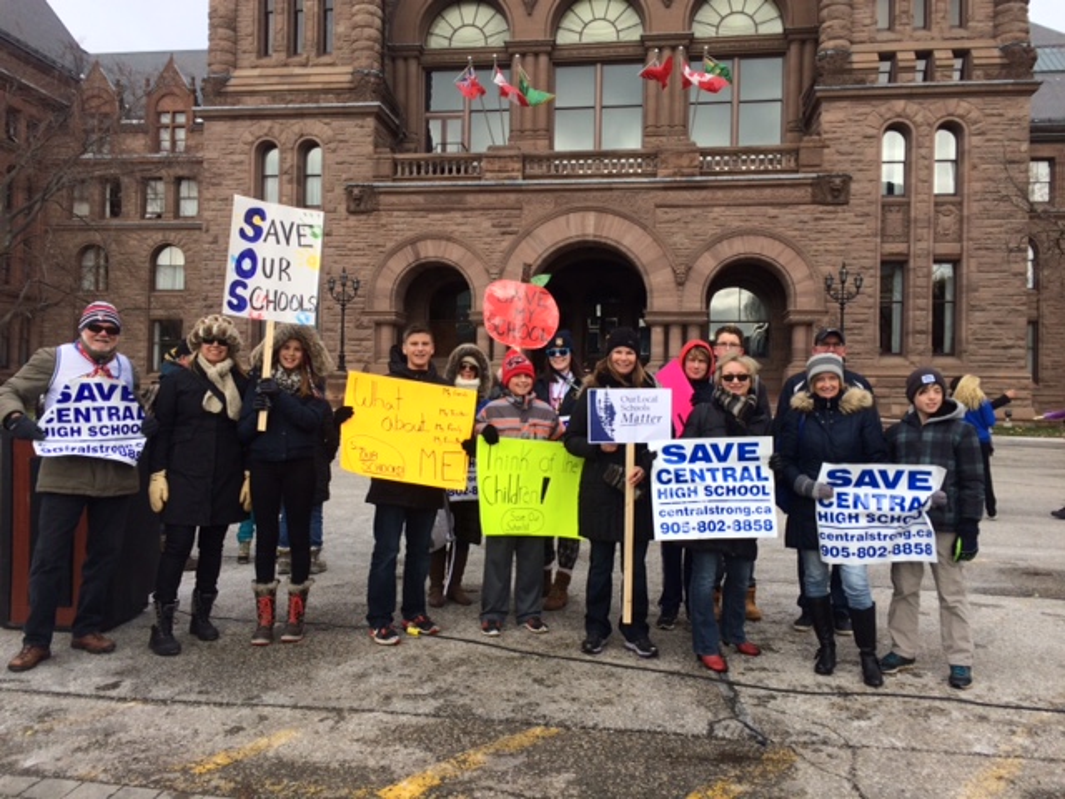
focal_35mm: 29
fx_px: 892
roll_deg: -0.3
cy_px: 400
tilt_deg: +1.6
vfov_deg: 48.2
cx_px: 532
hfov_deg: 61.7
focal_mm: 4.15
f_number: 2.2
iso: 32
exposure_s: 1/838
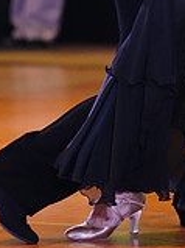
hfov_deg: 2.1
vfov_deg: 2.8
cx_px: 195
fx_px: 5002
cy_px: -72
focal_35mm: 701
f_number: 2.8
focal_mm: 200
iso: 5000
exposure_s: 1/400
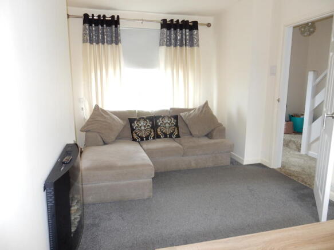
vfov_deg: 54.9
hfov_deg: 69.4
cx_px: 167
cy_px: 125
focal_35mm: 25
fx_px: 241
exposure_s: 1/30
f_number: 3.7
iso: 220
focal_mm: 4.5
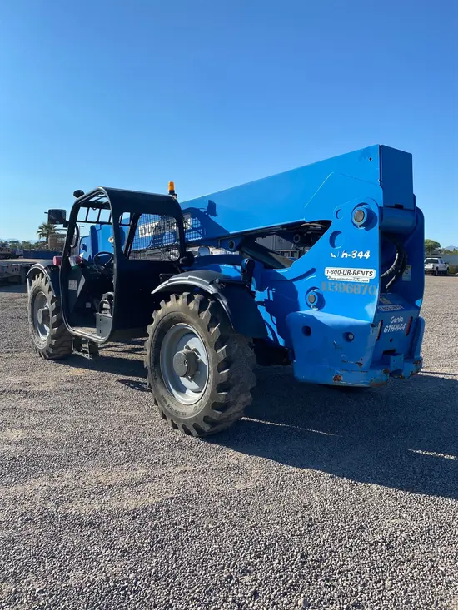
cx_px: 229
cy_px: 305
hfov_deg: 53.1
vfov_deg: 67.3
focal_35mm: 26
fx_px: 459
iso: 32
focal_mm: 4.25
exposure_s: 1/2066
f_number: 1.8
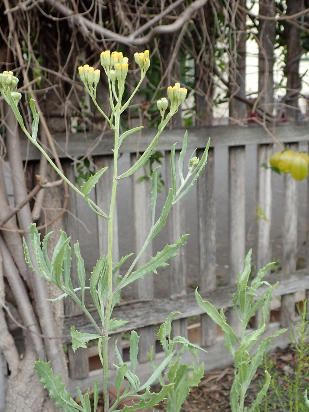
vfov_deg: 43.5
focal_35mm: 43
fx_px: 512
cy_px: 256
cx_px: 100
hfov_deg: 33.3
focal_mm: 5.5
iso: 100
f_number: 3.2
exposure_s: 1/200
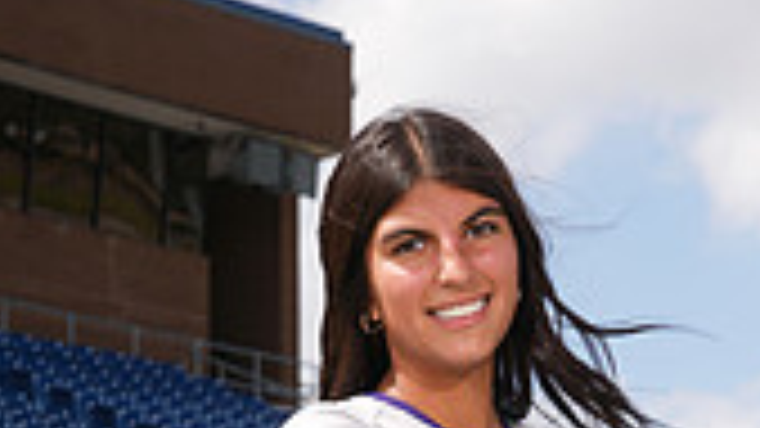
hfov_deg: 12.2
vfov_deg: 6.6
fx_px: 3546
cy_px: 1000
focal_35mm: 176
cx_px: 486
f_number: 8
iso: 80
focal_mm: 63
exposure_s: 1/200
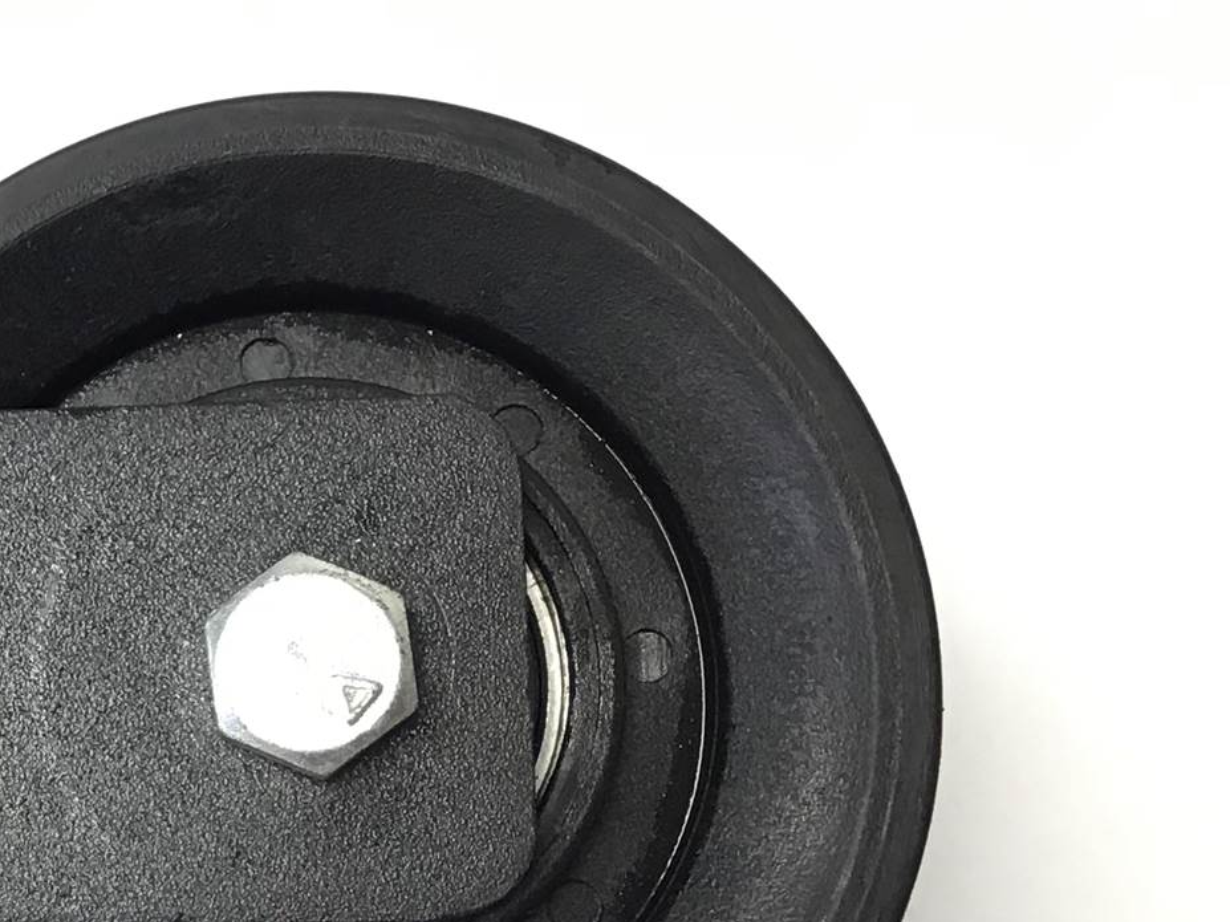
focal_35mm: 72
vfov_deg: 20.3
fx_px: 2558
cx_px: -90
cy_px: 643
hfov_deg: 25.3
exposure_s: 1/30
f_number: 2.4
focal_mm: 3.3
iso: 50
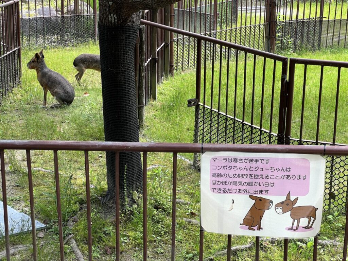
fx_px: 774
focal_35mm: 77
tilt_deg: -17.8
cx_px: 174
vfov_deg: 19.1
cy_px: 130
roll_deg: +1.6
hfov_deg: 25.3
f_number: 2.8
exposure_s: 1/101
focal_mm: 9
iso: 32
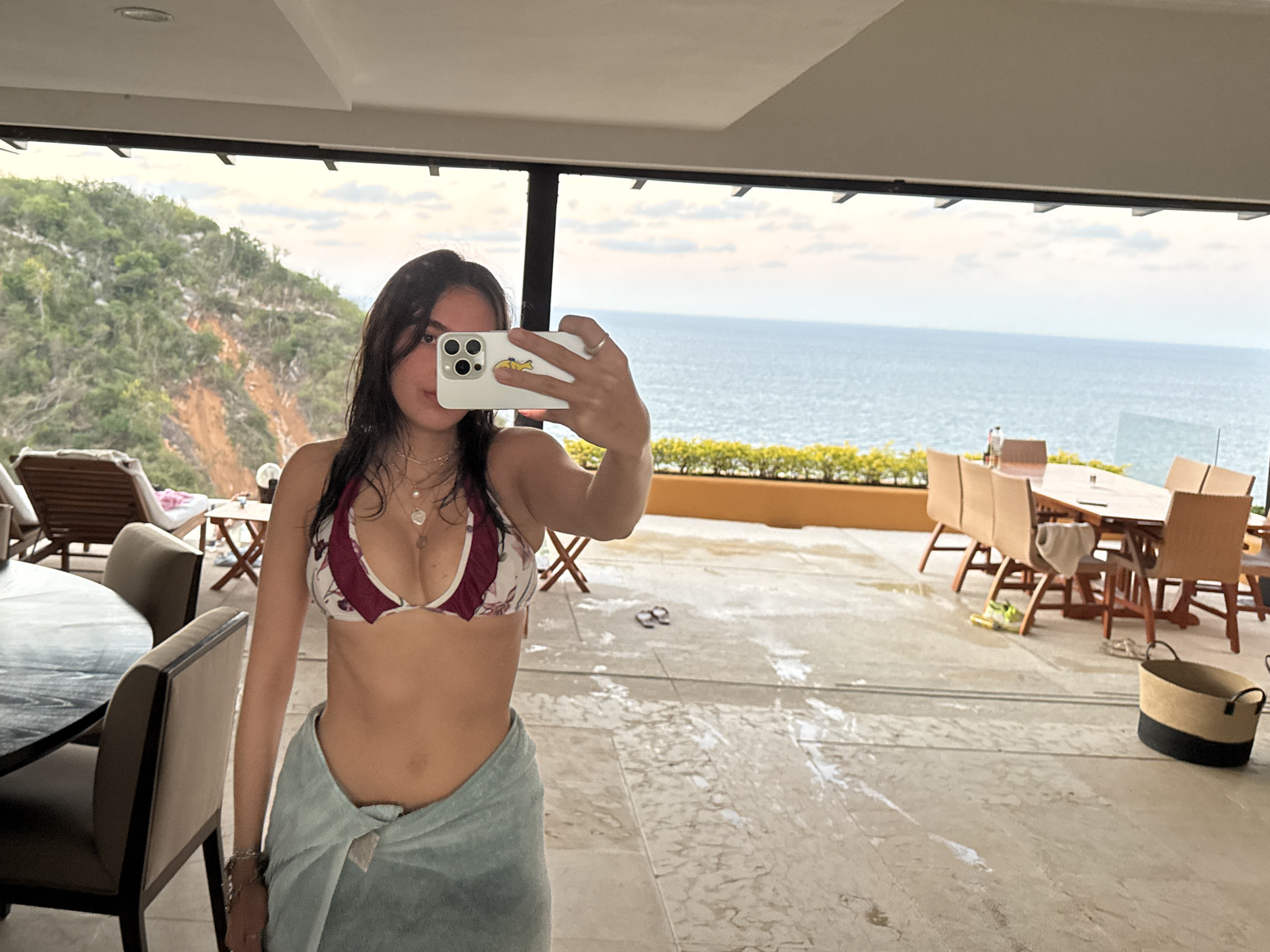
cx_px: 484
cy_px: 367
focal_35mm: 31
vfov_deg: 45.1
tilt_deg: -0.8
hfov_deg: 57.7
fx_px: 1137
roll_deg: -2.9
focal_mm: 6.76
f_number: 1.78
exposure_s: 1/60
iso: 400
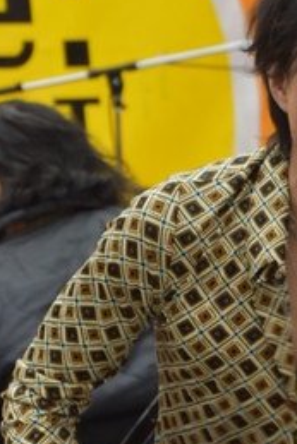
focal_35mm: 269
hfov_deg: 5.1
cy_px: 415
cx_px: 427
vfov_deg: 7.6
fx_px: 3324
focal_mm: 58
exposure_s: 1/60
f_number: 5
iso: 720
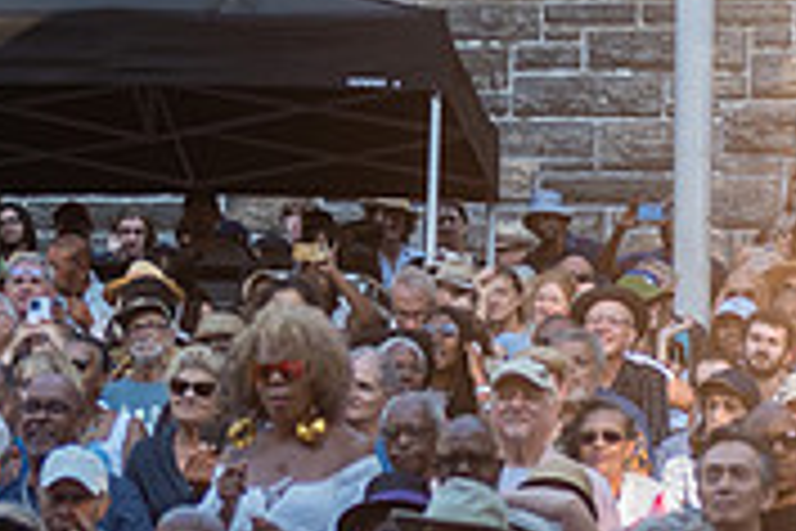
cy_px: -65
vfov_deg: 5.2
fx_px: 5793
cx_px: 229
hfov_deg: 7.9
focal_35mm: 262
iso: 800
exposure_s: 1/1000
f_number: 3.5
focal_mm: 80
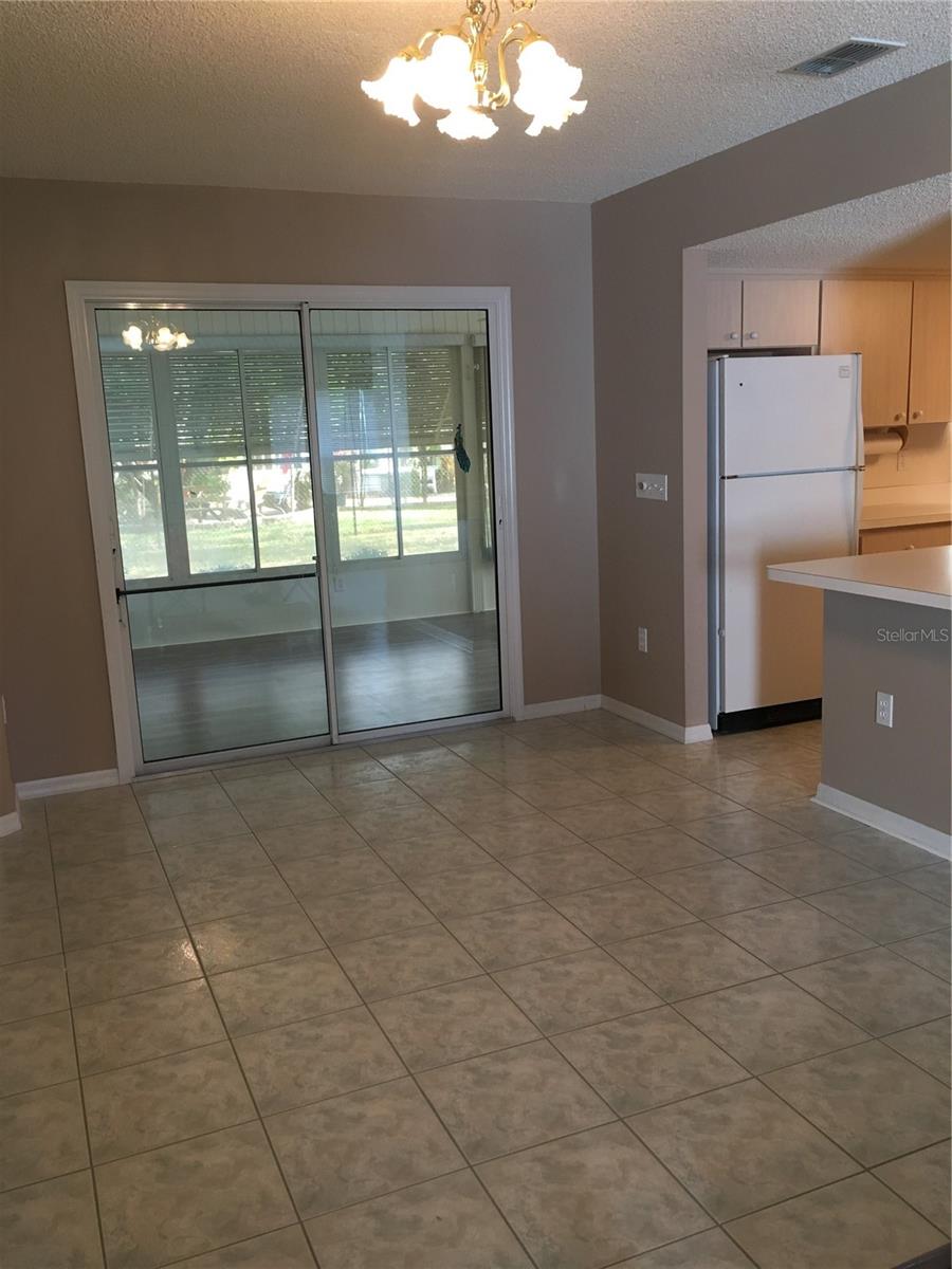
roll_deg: +2.5
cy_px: 634
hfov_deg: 48.2
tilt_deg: -12.3
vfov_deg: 61.7
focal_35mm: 29
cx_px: 476
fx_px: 1063
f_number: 2.2
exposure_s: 1/30
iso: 100
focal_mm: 4.15
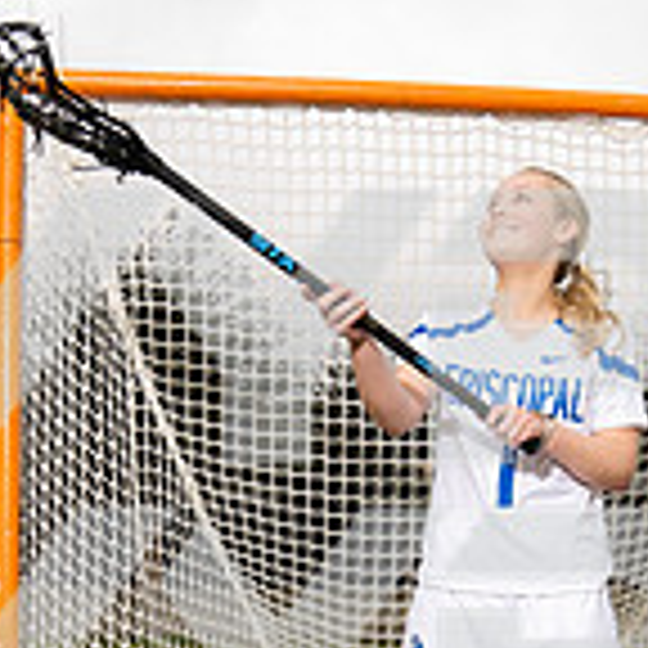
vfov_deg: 23.9
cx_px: 387
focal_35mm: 69
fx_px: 1461
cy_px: 648
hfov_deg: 25.0
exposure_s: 1/250
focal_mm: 26
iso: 200
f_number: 6.3
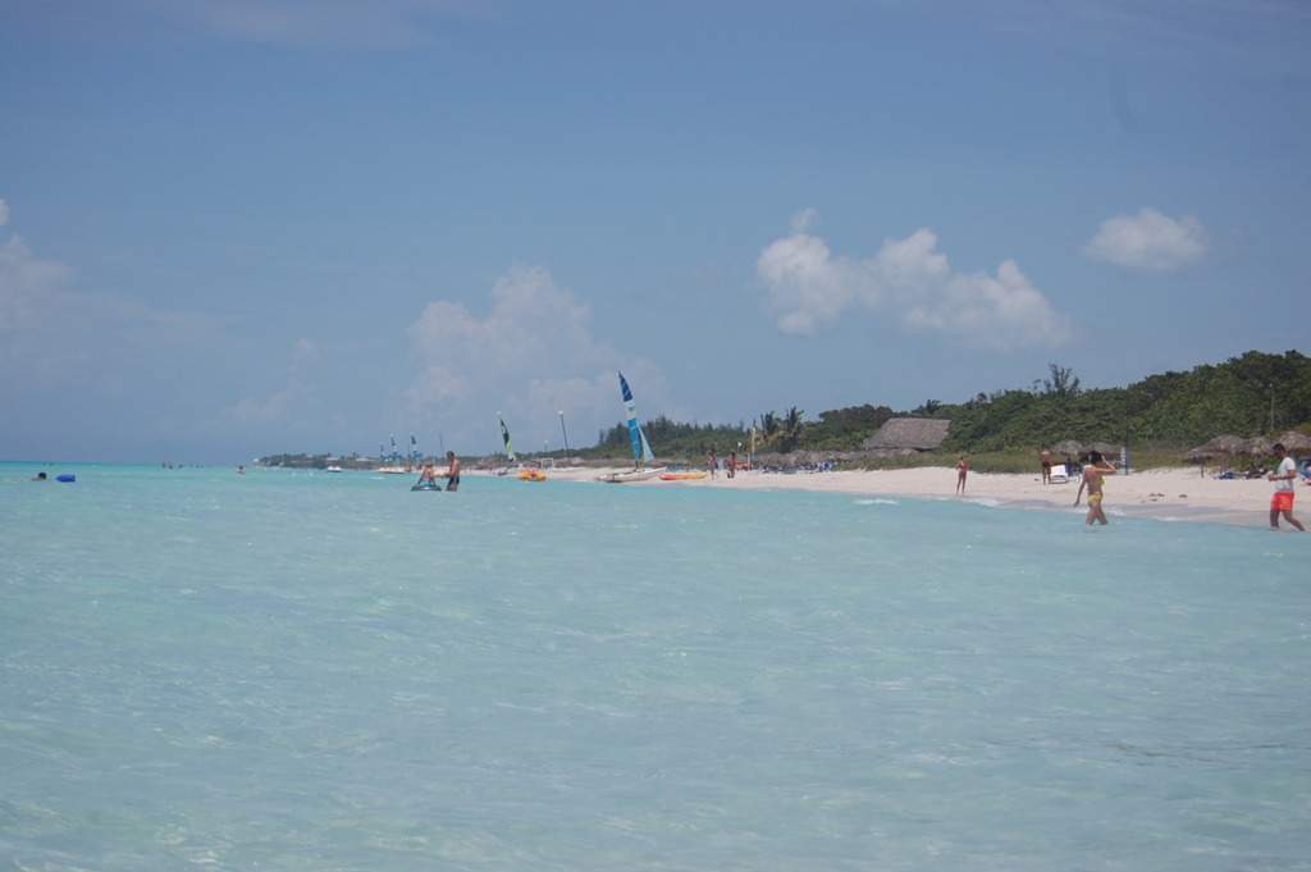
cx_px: 656
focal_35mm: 72
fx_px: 2620
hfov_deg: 28.1
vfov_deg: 18.9
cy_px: 436
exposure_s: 1/2000
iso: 200
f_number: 5.6
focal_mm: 48
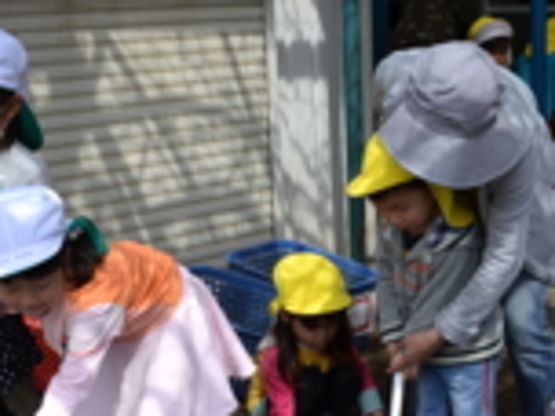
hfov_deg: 25.5
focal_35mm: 76
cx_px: 365
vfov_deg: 19.3
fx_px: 1219
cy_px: 290
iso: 100
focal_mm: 20
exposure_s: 1/320
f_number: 5.6
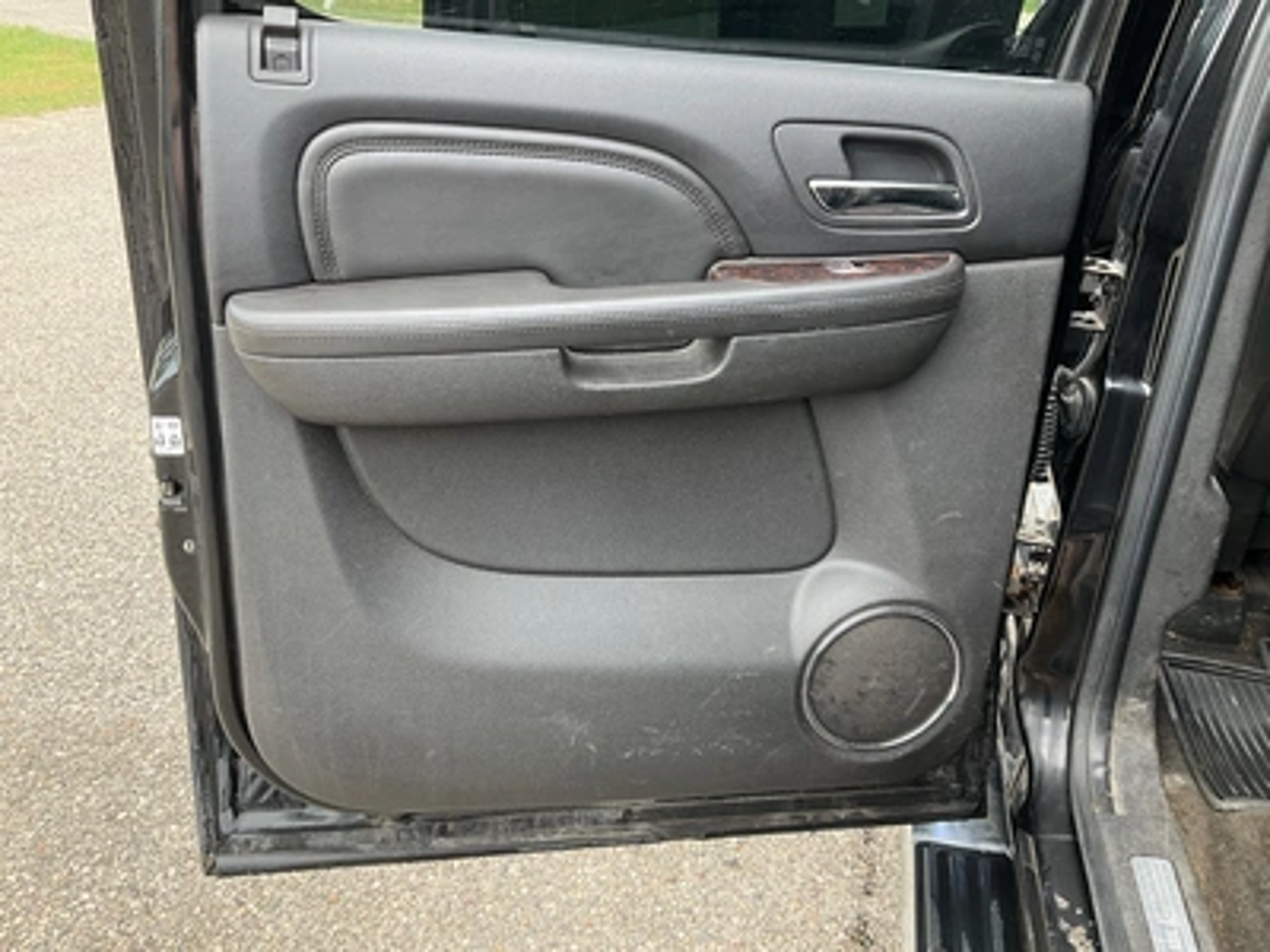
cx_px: 635
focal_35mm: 29
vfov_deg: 48.2
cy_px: 476
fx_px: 1064
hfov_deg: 61.7
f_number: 1.8
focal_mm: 3
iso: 32
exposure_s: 1/172
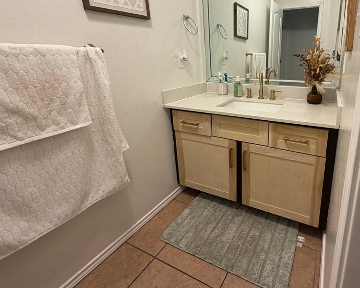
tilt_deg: -14.7
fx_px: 202
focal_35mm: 19
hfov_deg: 80.3
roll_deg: +0.9
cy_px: 108
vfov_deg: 69.7
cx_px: 243
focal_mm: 2.22
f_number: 2.2
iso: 160
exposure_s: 1/60
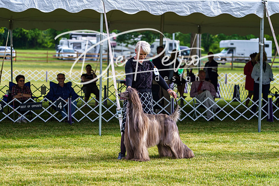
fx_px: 884
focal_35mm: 114
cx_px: 140
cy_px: 93
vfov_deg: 12.0
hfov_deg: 17.9
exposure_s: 1/500
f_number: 4
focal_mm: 114
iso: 200
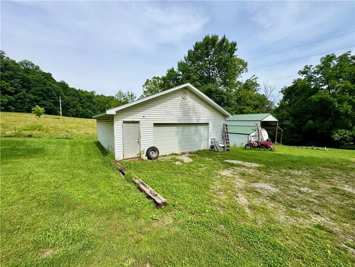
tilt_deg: -6.0
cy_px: 134
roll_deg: -0.4
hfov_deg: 102.1
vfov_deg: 85.7
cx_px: 178
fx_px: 144
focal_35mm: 14
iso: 50
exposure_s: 1/2674
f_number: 2.2
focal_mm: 2.22
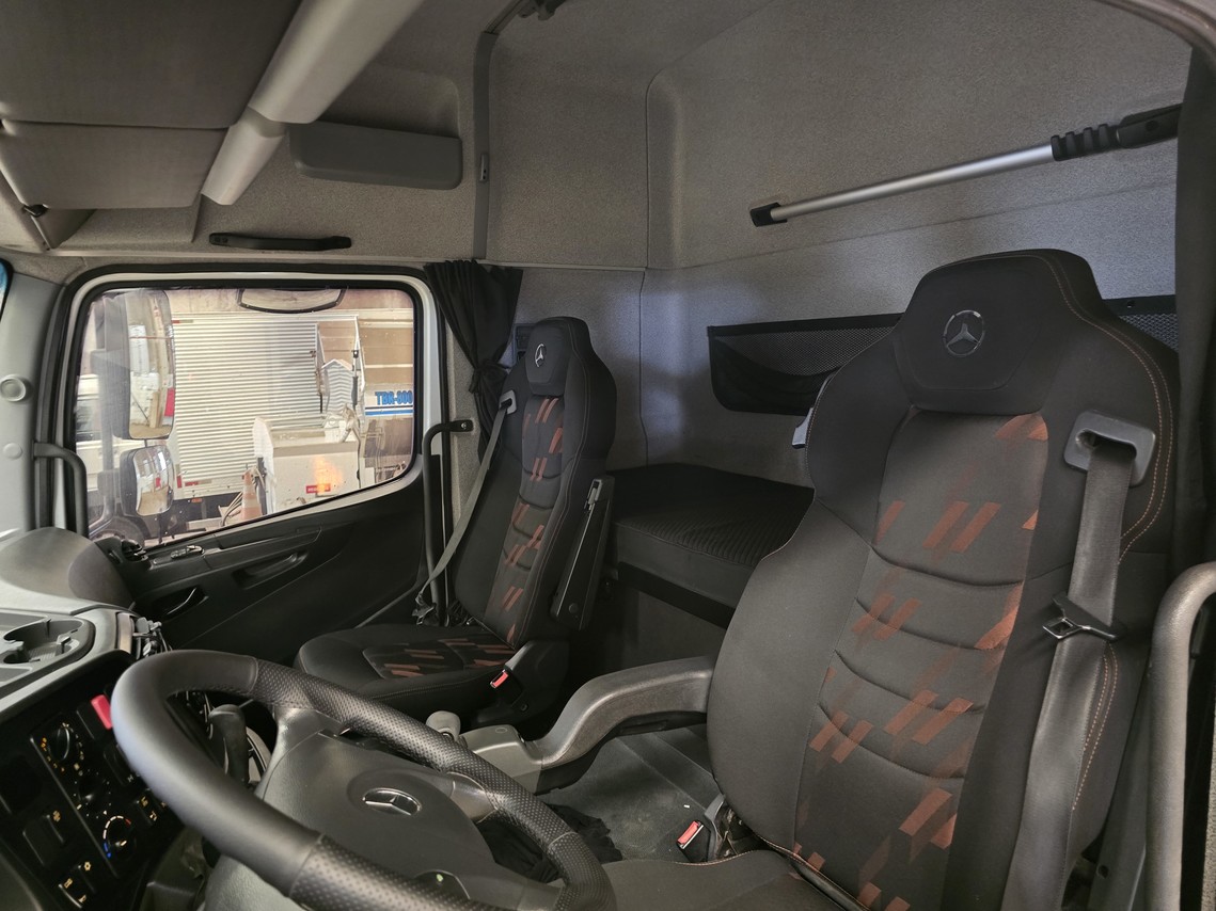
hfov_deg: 73.9
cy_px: 456
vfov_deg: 58.9
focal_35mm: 23
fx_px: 808
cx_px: 608
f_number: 1.7
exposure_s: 1/30
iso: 1600
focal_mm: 6.3
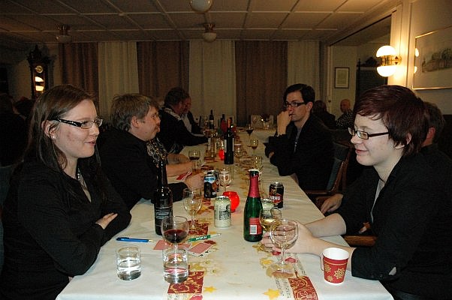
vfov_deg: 47.8
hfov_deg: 67.4
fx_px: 339
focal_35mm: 27
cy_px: 150
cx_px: 226
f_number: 5
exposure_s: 1/60
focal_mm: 18
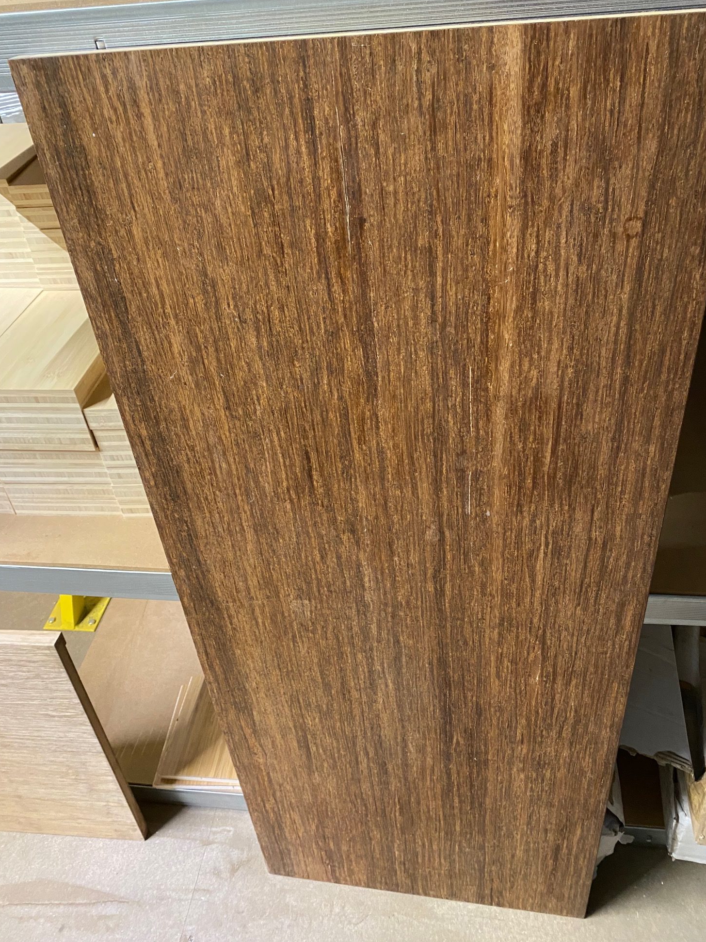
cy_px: 456
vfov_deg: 65.3
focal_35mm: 27
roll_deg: +7.6
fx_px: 734
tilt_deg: -38.8
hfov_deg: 51.4
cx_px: 360
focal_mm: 4.25
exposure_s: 1/50
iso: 500
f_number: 1.8
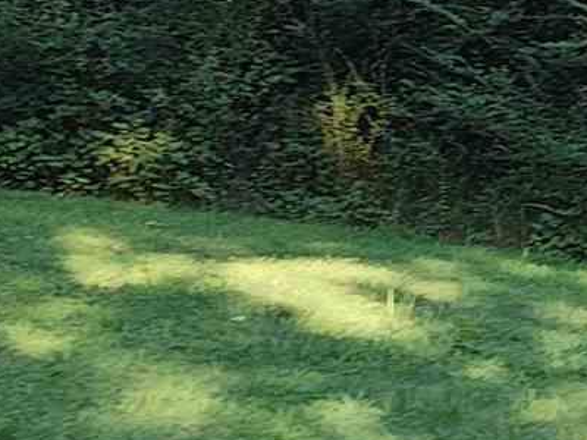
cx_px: 814
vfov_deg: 7.7
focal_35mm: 192
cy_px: -81
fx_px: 3256
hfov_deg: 10.0
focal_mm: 4.68
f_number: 1.7
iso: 129
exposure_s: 1/120
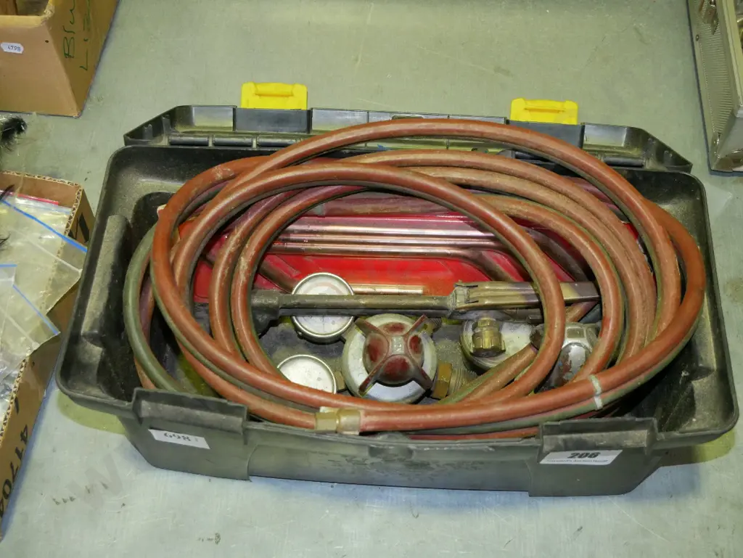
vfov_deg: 31.5
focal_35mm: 46
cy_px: 279
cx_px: 372
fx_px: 988
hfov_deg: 41.2
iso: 3200
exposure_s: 1/100
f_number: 5.6
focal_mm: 23
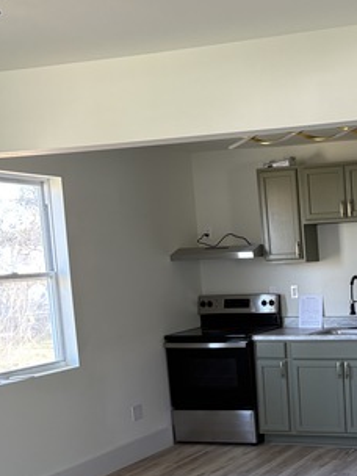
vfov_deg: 33.0
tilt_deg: -6.5
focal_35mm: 57
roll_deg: +3.5
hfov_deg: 24.2
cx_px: 376
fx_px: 784
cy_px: 370
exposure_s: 1/97
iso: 125
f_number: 1.6
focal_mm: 5.96
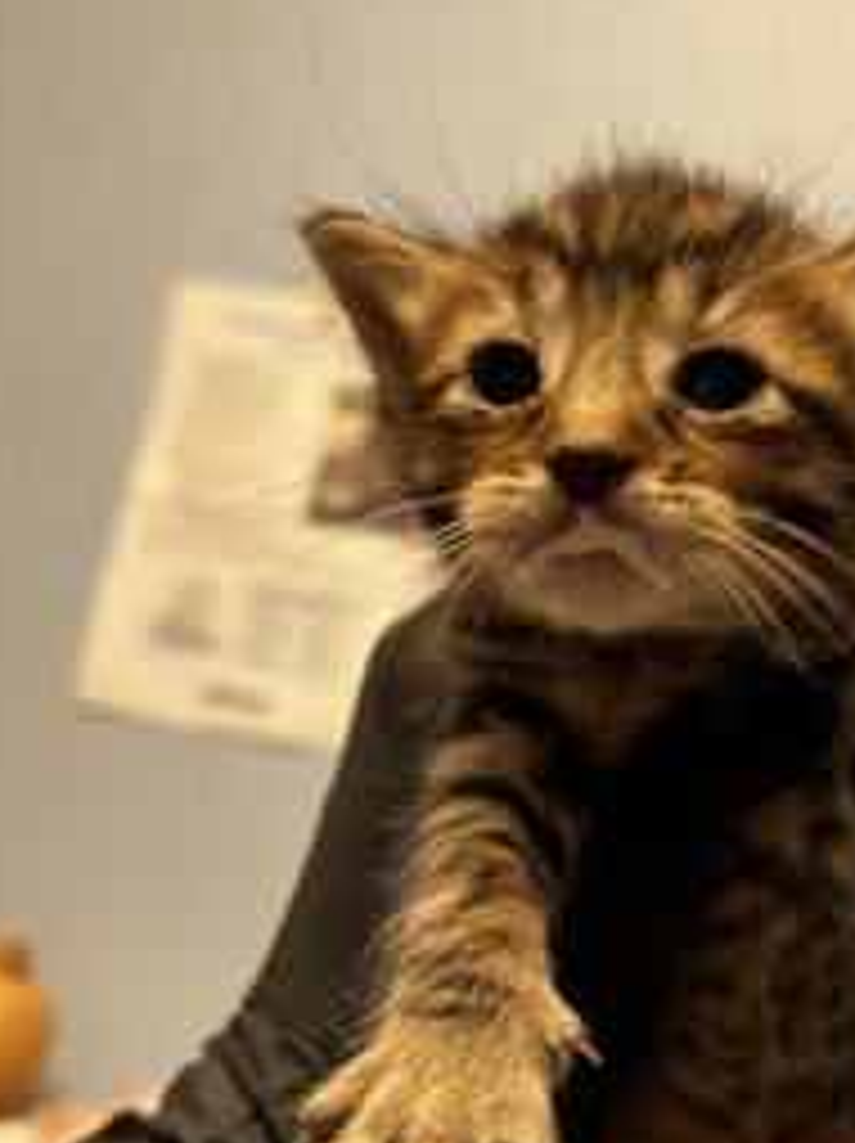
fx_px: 1418
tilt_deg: +8.0
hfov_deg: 32.7
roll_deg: -10.5
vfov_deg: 43.6
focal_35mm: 43
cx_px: 677
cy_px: 706
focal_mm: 5.7
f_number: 1.5
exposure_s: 1/60
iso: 64
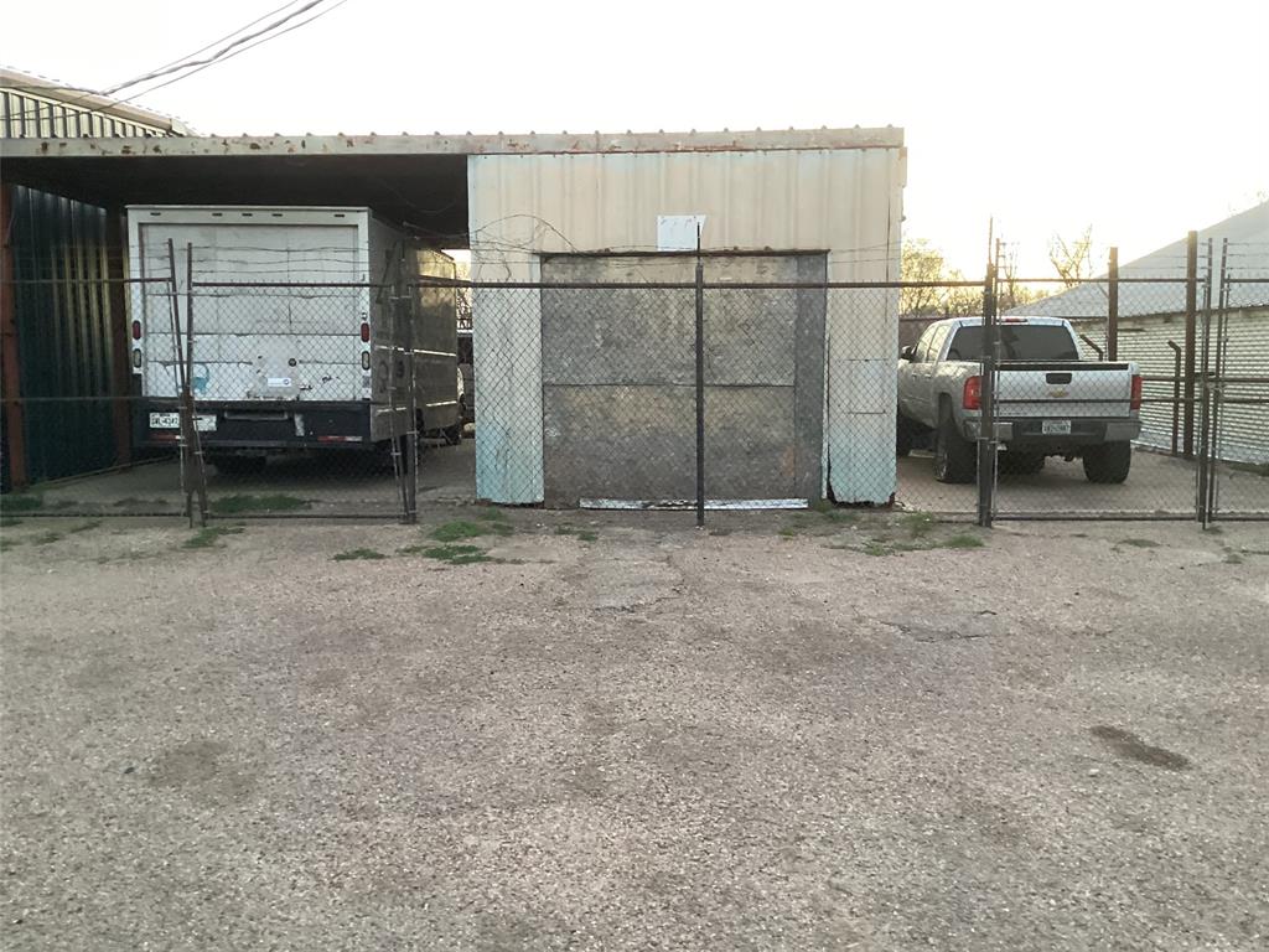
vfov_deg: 45.4
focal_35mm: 31
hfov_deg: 58.4
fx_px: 1136
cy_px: 476
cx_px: 634
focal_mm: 3.3
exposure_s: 1/60
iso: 250
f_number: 2.4
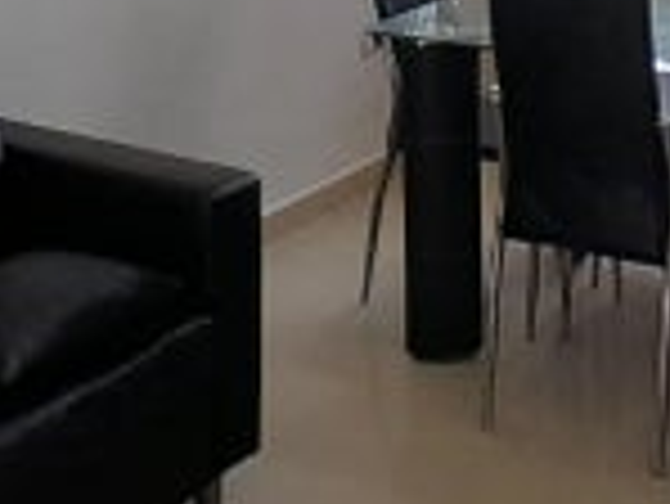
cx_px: 427
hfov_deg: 26.6
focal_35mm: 73
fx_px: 1414
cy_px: -216
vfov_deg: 18.3
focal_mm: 1.46
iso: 50
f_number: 2.2
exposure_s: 1/40
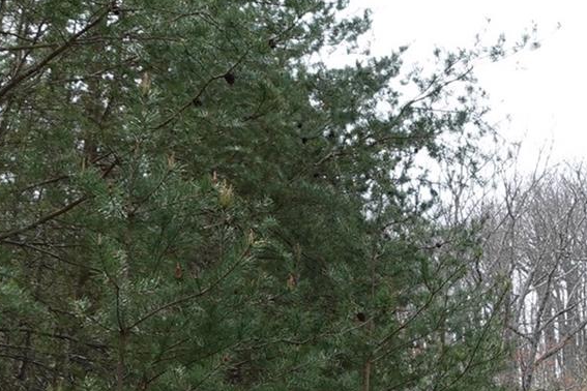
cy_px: 670
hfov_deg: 16.7
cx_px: 863
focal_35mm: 112
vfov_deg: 11.5
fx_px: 1826
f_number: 4
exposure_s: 1/320
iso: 100
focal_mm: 11.26
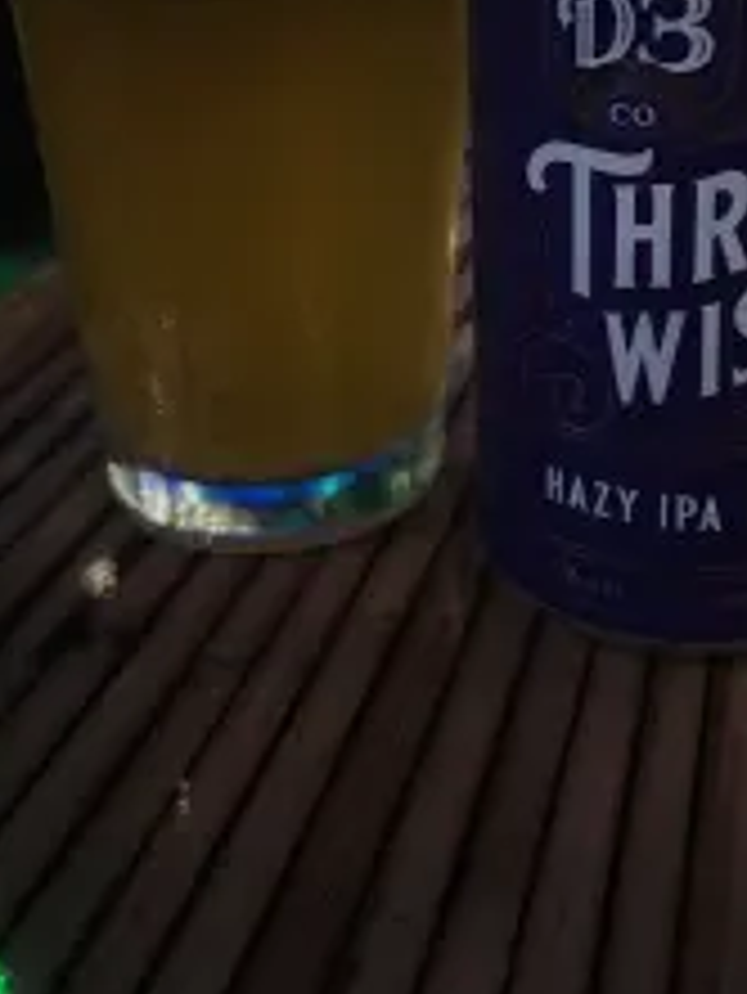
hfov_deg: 30.8
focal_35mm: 47
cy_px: 202
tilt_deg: -18.3
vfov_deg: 38.9
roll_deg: +1.3
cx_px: 472
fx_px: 1351
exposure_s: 1/15
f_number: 1.6
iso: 1250
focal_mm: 5.96
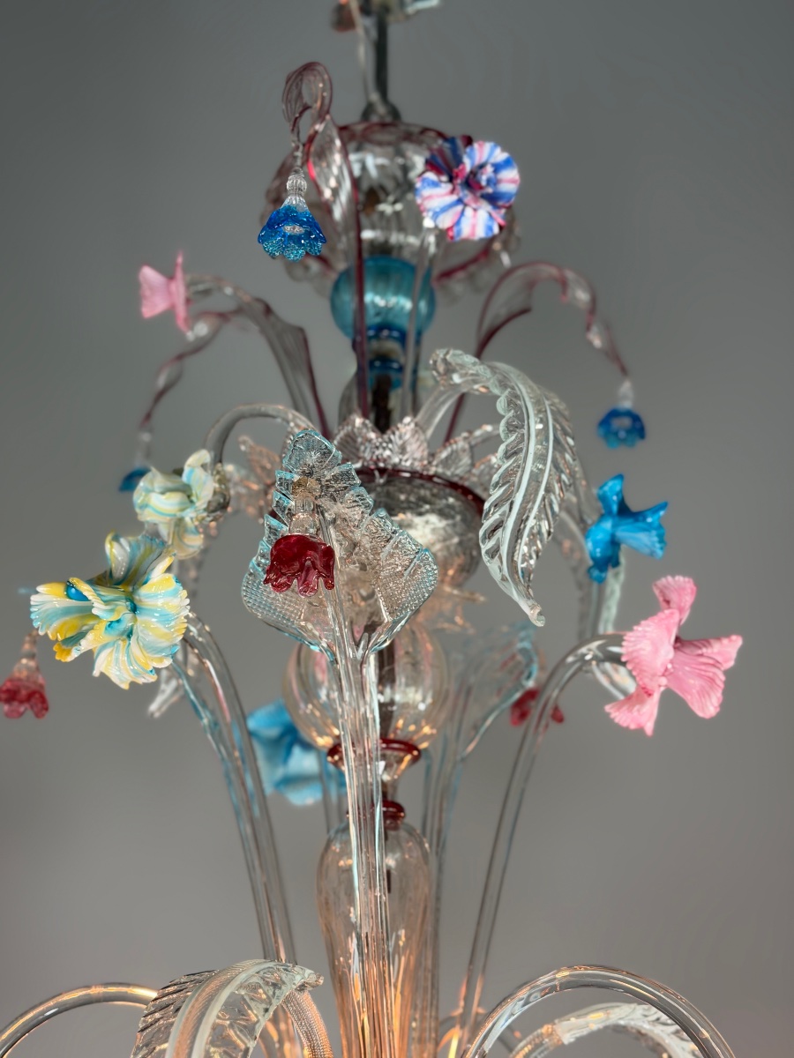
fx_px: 1468
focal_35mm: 48
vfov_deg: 39.7
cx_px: 397
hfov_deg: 30.3
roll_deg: +0.1
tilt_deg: +23.1
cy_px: 529
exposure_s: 1/50
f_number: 1.78
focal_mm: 6.76
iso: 100
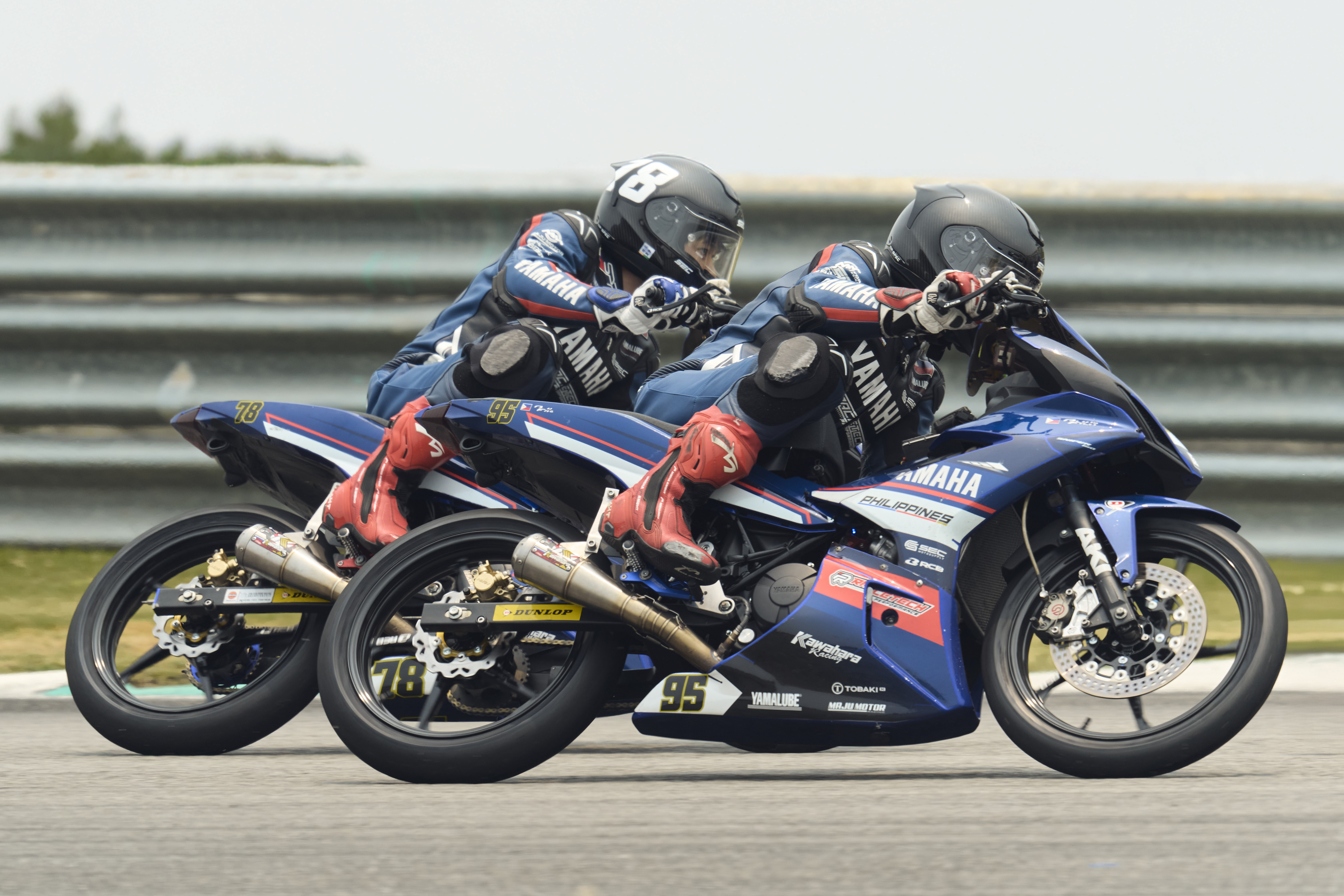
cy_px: 448
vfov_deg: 2.8
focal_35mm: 500
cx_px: 672
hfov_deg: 4.1
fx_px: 18668
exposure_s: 1/800
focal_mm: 500
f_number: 7.1
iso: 500
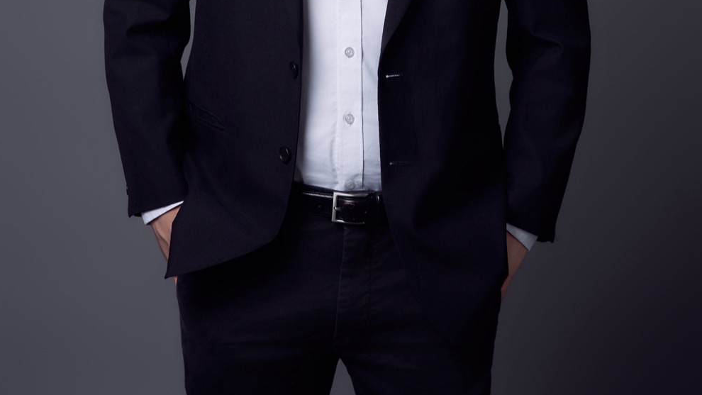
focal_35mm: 111
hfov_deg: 19.3
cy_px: -90
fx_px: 2066
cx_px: 351
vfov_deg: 10.7
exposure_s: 1/160
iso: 200
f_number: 4.5
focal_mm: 70
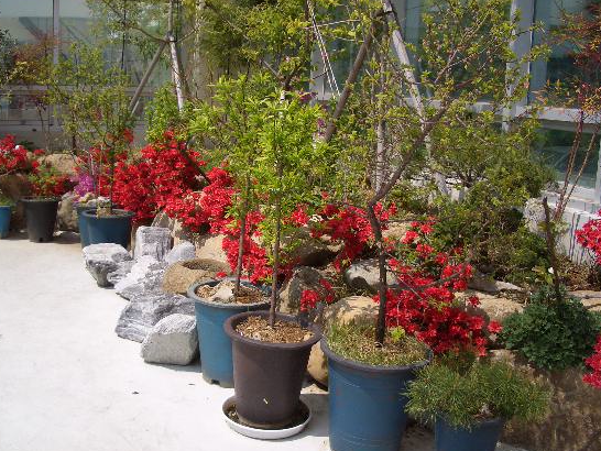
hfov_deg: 45.7
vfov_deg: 35.2
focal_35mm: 41
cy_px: 220
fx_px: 712
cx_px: 265
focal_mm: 5.8
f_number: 4.3
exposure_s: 1/500
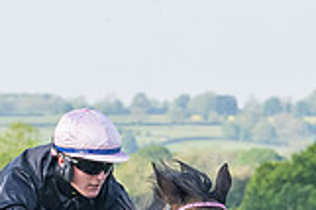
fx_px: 5217
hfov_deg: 3.5
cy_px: 454
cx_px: 177
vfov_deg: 2.3
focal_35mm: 595
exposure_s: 1/3200
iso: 800
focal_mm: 70
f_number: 4
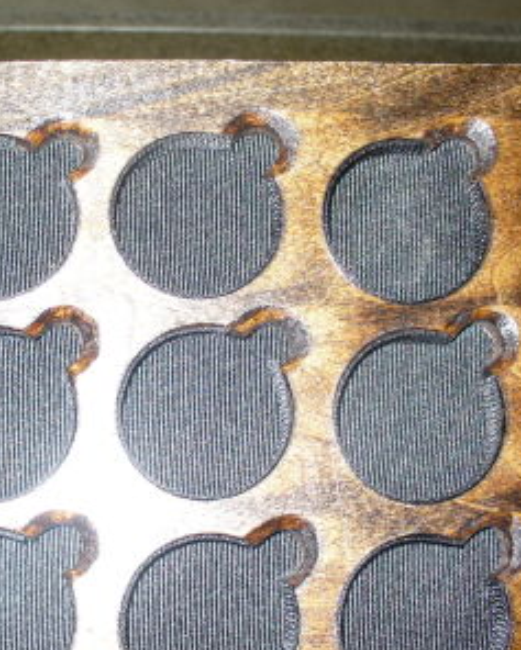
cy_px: 372
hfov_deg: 24.2
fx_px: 1194
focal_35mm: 62
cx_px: 92
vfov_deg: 30.4
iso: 80
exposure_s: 1/30
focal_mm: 6.1
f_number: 2.8
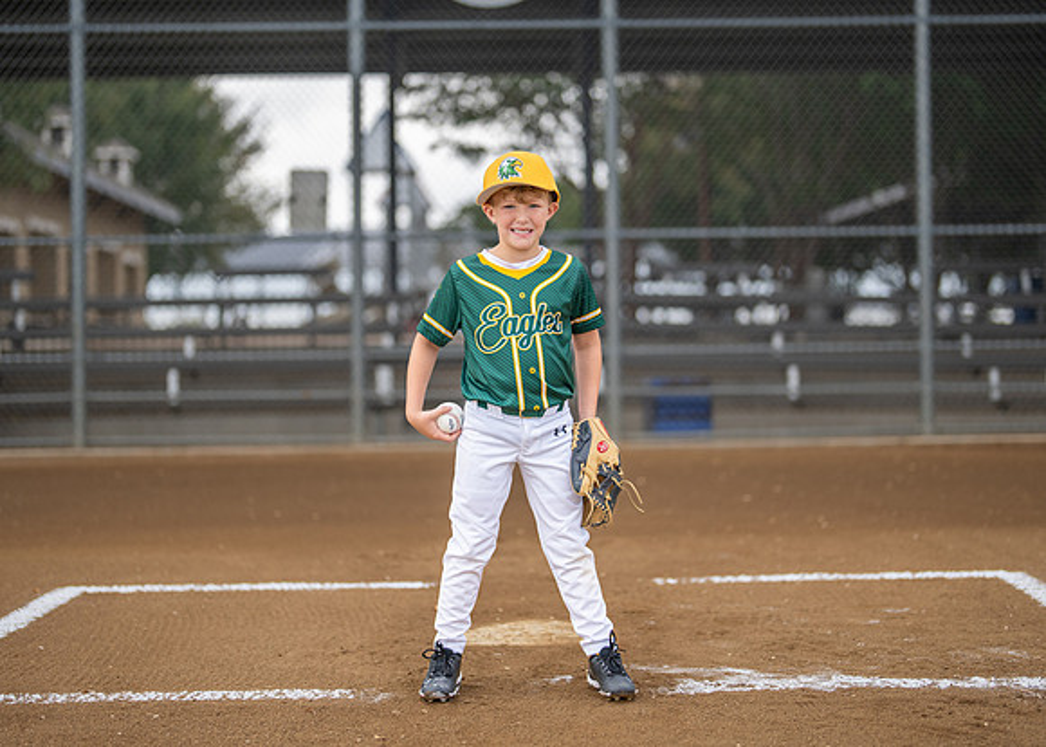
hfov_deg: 31.6
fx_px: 1847
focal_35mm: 62
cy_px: 337
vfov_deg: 22.8
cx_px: 522
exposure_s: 1/3200
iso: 200
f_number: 1.2
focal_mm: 50
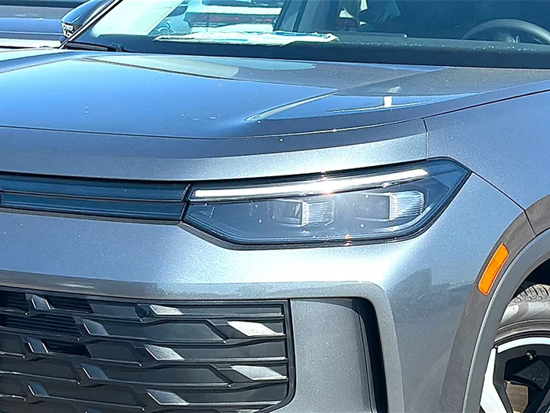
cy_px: 206
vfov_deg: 14.8
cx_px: 275
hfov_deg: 19.6
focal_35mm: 100
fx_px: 1589
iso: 100
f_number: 1.78
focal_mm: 6.86
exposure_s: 1/4049
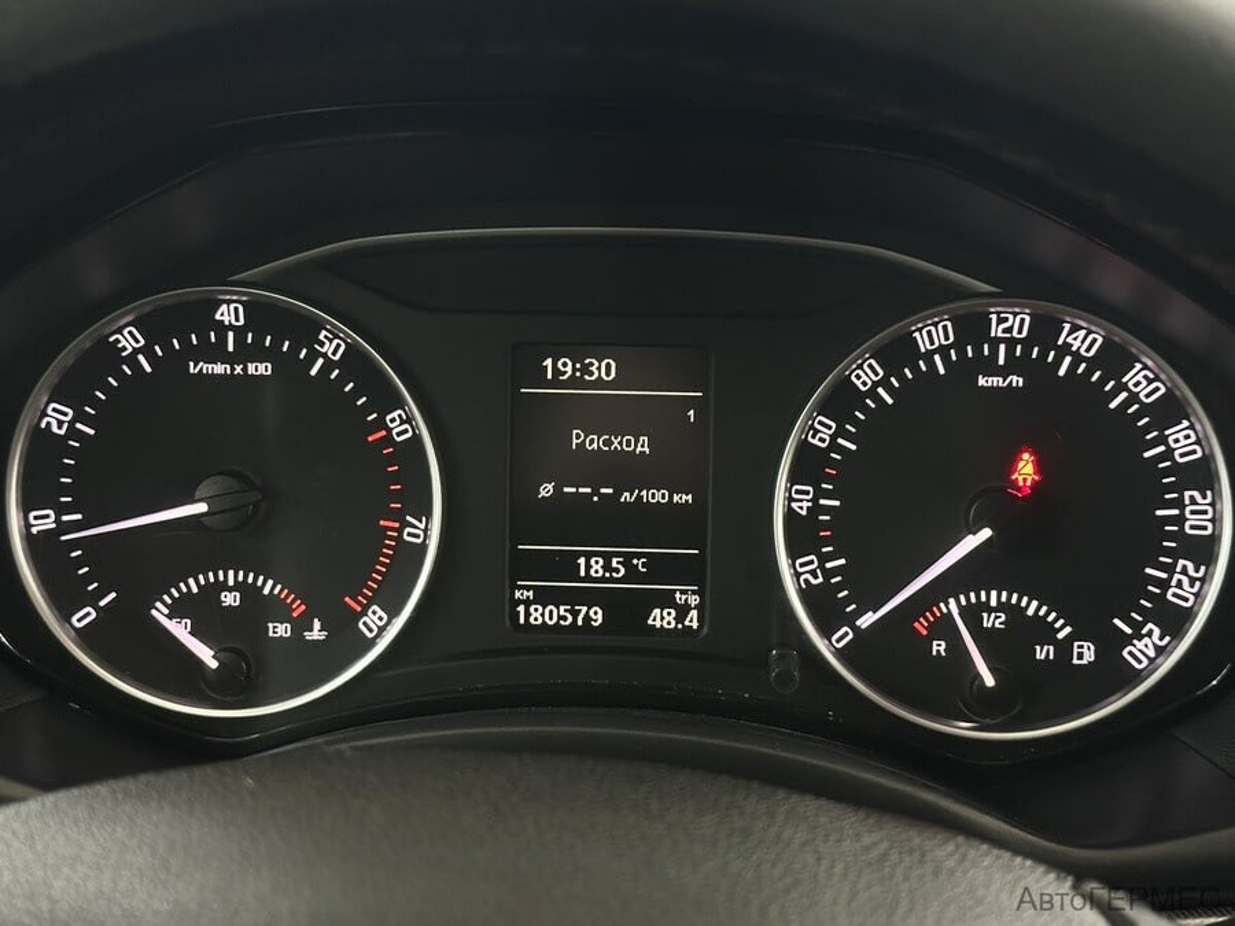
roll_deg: -0.1
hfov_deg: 39.7
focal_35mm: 48
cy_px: 463
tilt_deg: -26.2
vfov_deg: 30.3
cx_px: 618
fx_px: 1713
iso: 250
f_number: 1.78
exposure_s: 1/33
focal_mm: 6.86
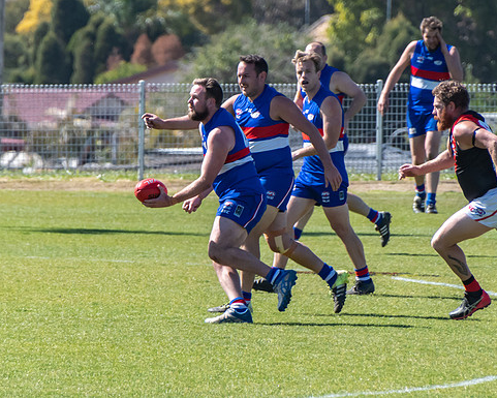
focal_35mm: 1018
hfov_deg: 1.9
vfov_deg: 1.5
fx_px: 14977
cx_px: 237
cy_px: 176
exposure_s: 1/1250
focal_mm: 400
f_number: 8
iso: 800
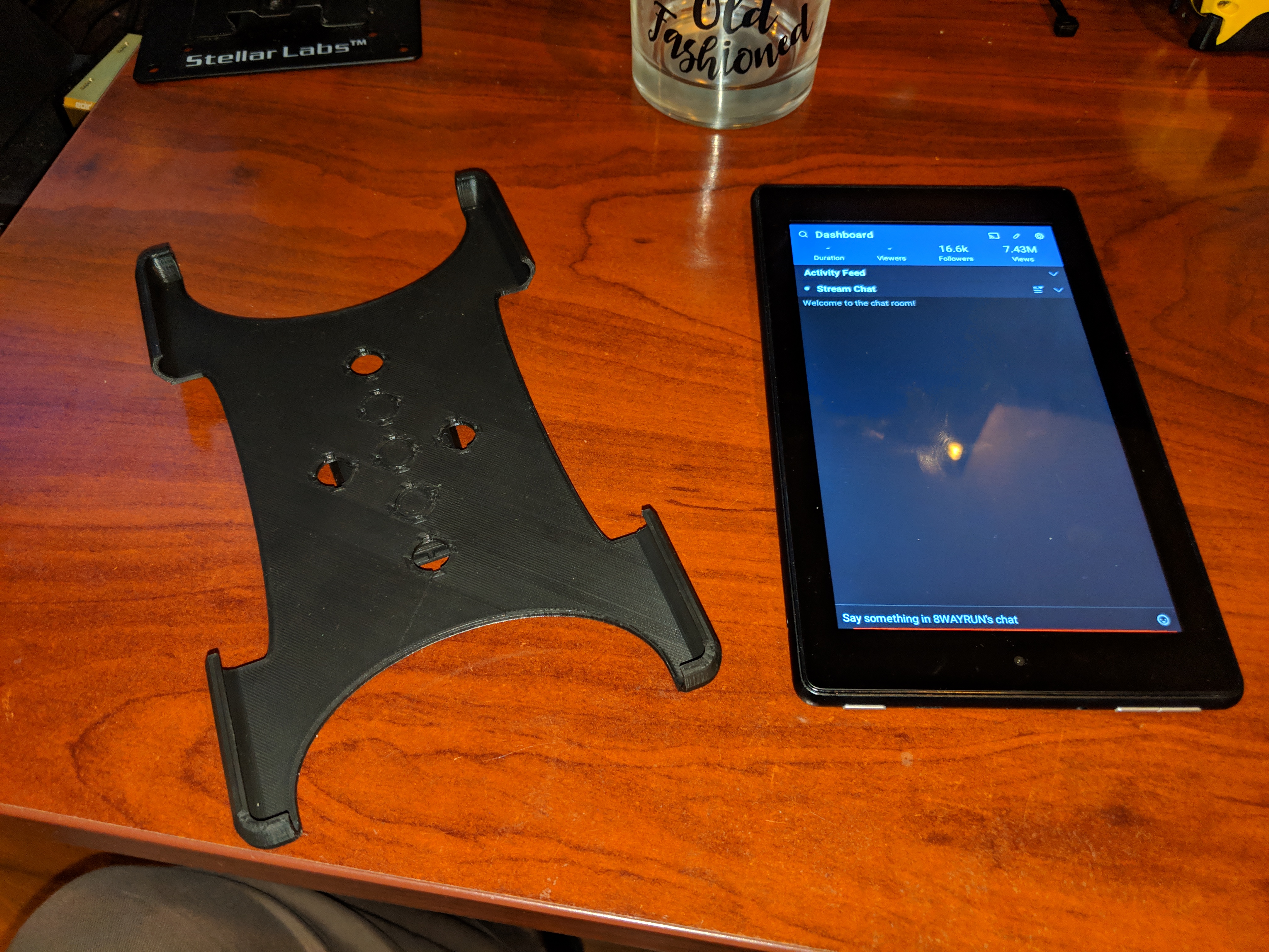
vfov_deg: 51.4
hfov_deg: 65.3
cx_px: 634
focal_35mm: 27
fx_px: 990
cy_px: 476
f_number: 1.8
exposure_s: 1/30
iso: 444
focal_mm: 4.44
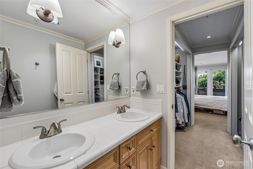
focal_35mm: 15
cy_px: 84
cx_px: 126
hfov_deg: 100.4
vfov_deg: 77.3
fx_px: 105
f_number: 9
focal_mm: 10
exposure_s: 1/8
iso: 250
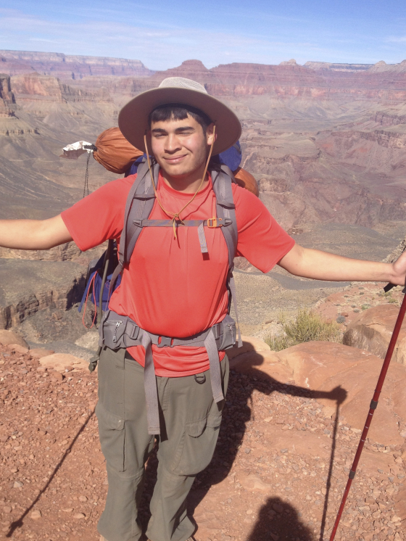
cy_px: 251
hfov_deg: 36.0
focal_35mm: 40
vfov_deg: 46.7
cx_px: 187
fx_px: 625
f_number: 2.4
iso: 50
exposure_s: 1/1972
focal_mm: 4.28
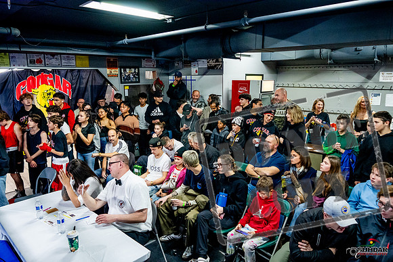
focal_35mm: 24
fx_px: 262
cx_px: 196
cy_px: 131
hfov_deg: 73.7
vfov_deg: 53.2
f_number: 2.8
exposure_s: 1/400
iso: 5000
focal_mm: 16
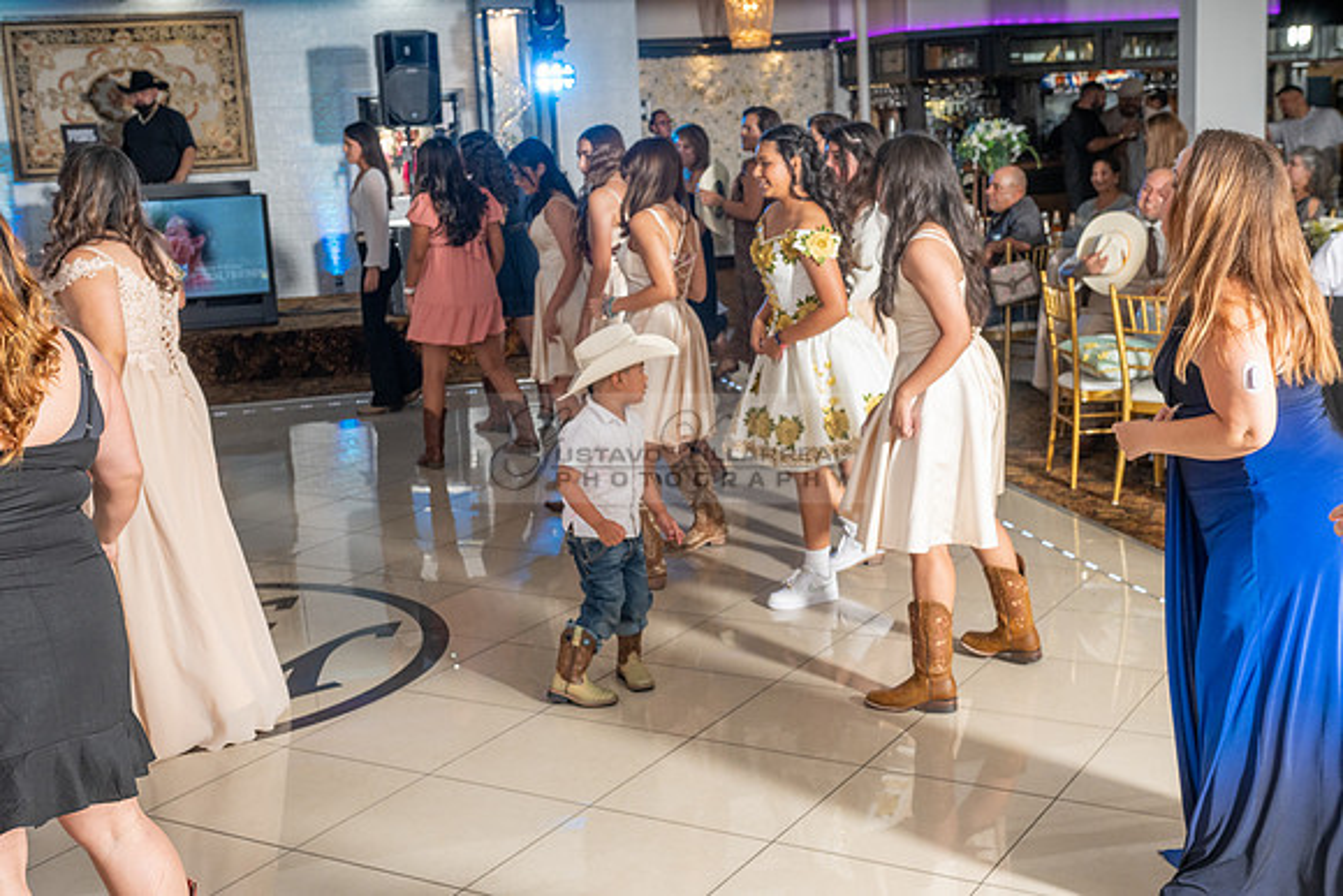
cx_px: 672
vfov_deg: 29.9
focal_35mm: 45
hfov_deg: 43.6
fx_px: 1679
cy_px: 448
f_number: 7.1
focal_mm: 45
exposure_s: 1/200
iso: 800
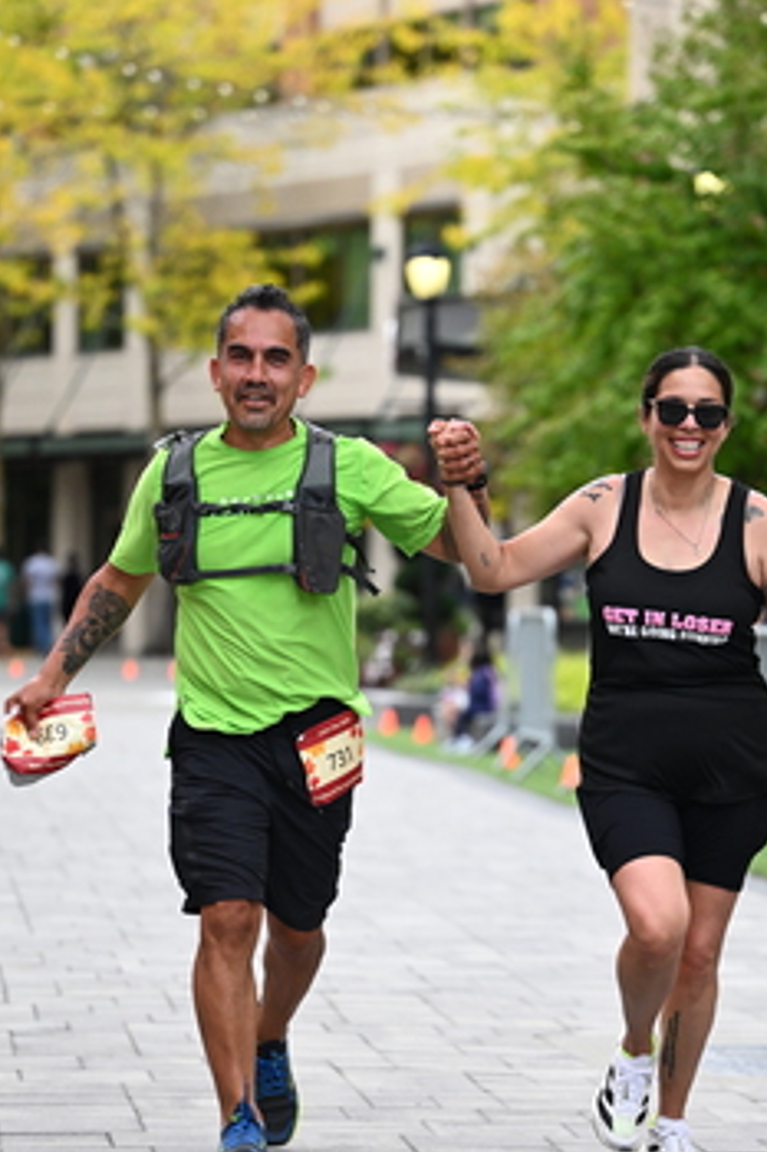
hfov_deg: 8.5
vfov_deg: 12.7
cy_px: 708
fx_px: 5182
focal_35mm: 162
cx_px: 542
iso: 1600
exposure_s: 1/5000
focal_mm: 103
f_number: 2.8
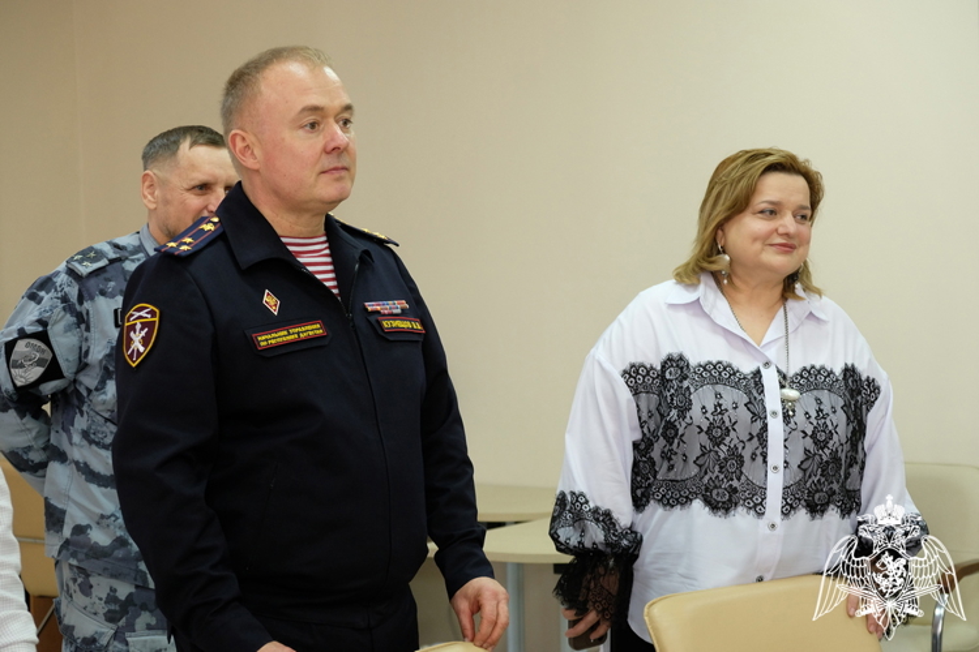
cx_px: 490
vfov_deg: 21.2
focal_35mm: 64
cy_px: 326
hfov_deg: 31.4
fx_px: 1740
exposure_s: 1/140
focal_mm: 42.5
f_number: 4
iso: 1250
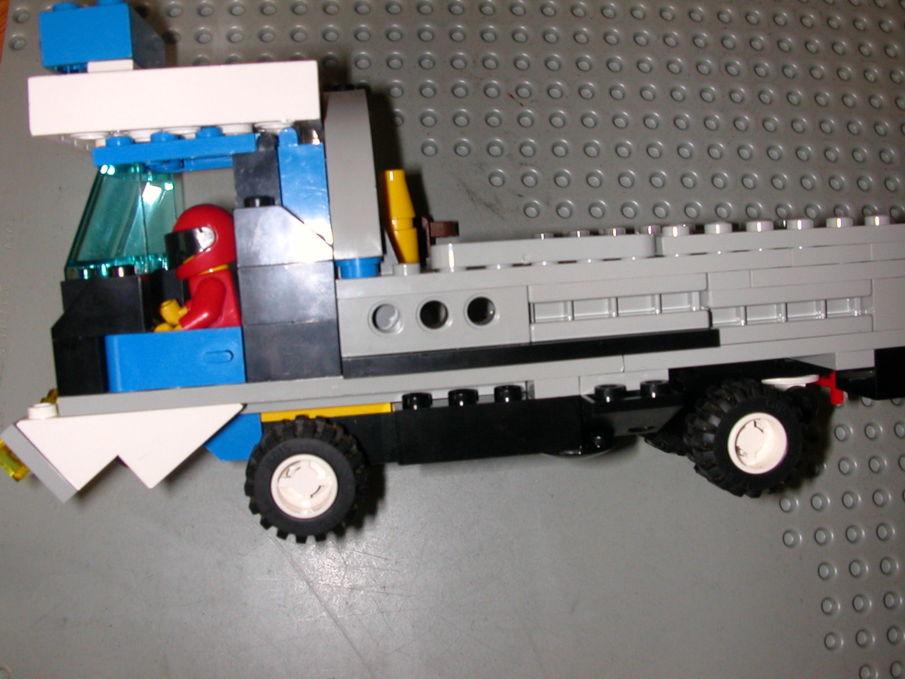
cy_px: 340
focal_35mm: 37
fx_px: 967
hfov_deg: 50.1
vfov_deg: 38.7
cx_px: 452
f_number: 4.5
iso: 100
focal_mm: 5.6
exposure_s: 1/59.9
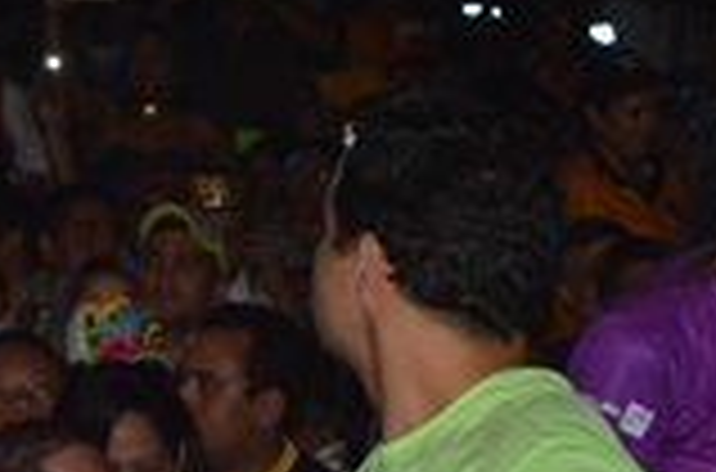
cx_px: -775
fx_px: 7222
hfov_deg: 5.5
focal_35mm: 364
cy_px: 7
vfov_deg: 3.7
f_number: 5.6
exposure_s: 1/100
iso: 400
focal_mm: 55
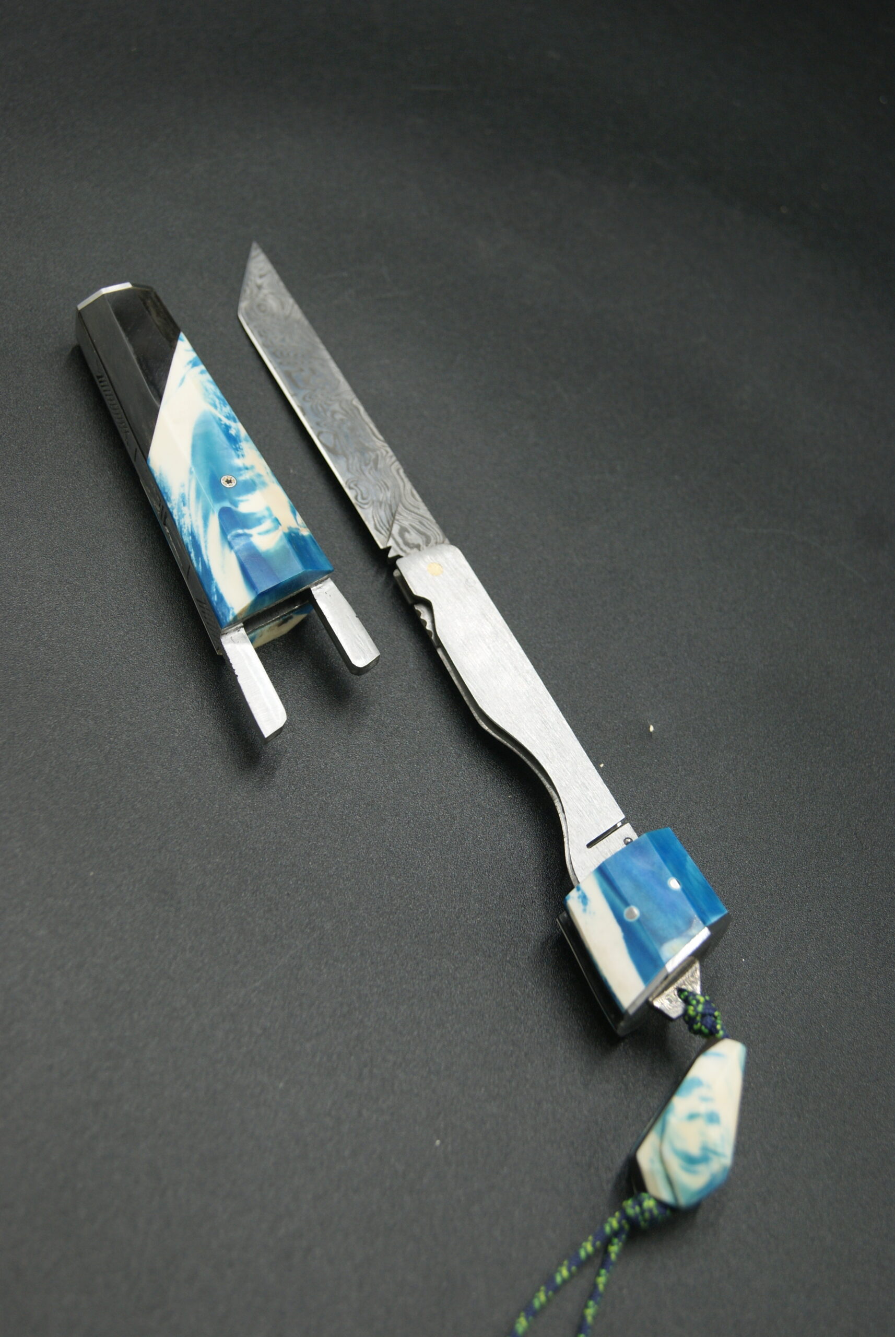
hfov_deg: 22.7
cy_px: 668
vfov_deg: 33.4
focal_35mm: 60
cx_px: 448
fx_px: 2231
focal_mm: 40
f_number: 5.6
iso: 125
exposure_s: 1/80
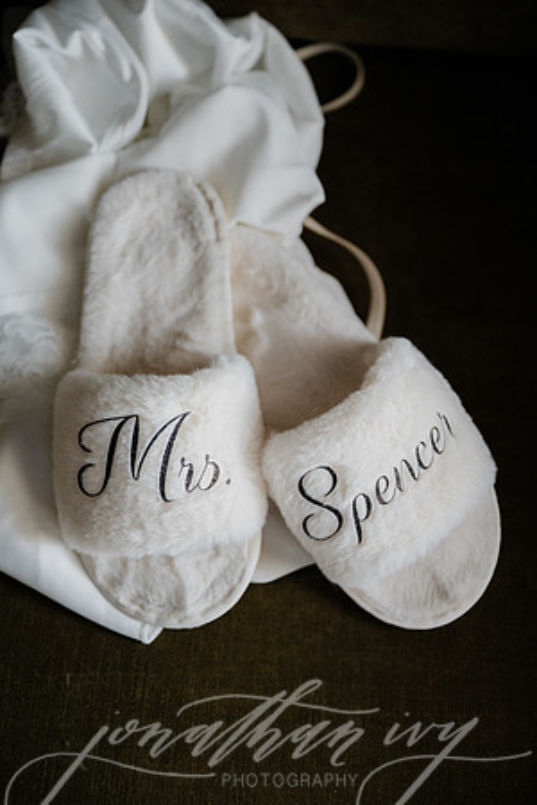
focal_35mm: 61
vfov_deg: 32.9
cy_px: 402
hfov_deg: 22.3
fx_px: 1365
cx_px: 268
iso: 1600
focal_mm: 61
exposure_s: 1/200
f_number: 2.8
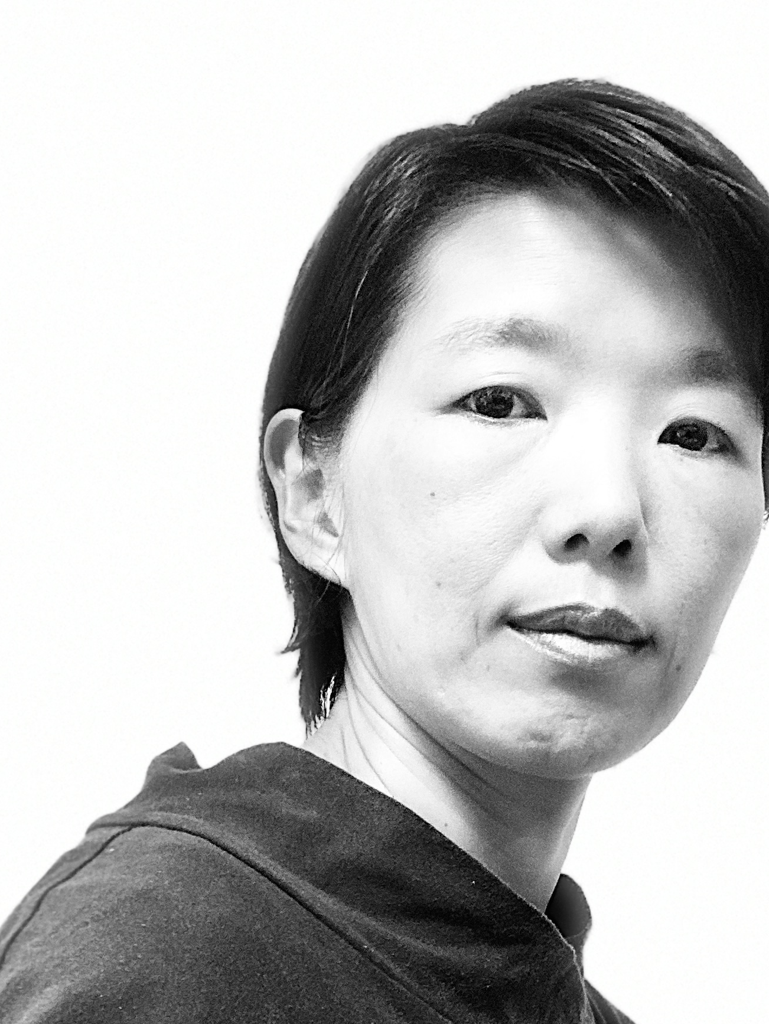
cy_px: 758
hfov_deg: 25.7
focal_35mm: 57
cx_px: 382
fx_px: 1687
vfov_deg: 33.2
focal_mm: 2.87
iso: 200
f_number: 2.2
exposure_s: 1/33
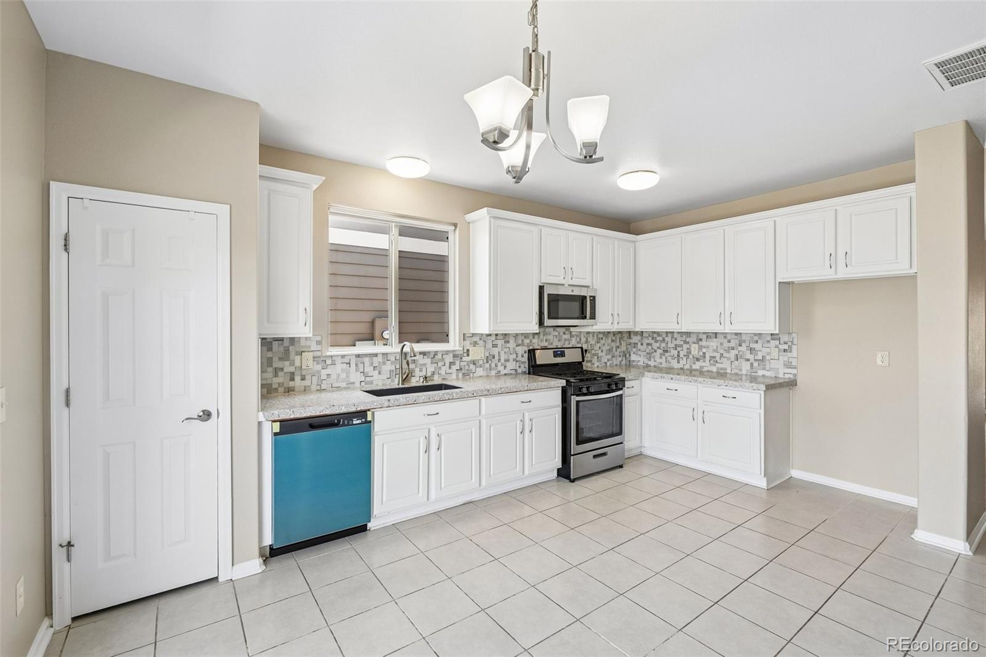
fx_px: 411
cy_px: 328
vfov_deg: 77.3
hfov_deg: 100.4
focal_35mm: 15
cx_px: 493
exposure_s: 1/80
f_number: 8
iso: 400
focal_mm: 10
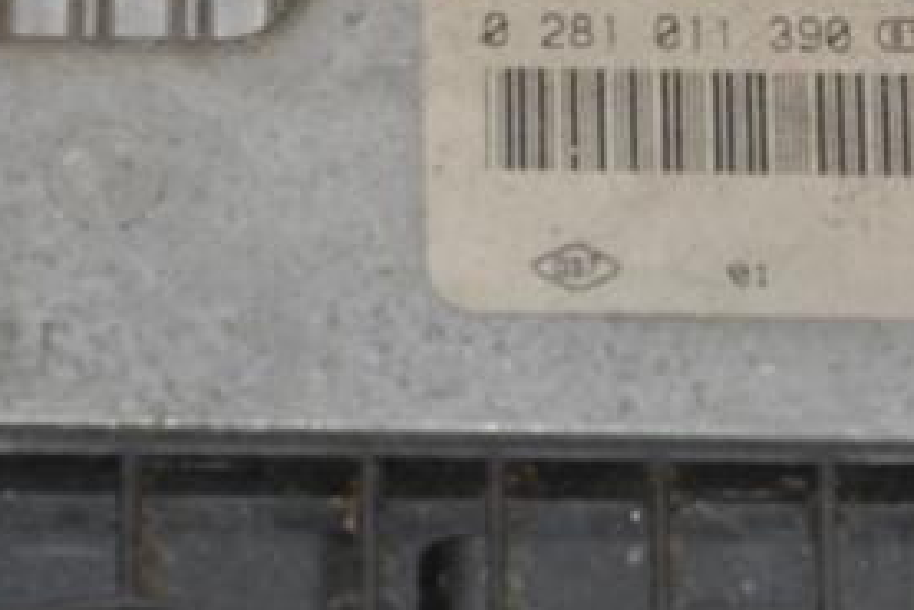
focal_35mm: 130
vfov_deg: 10.5
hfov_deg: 15.7
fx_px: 3302
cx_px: 683
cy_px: 138
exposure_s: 1/200
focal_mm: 40
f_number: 7.1
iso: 800
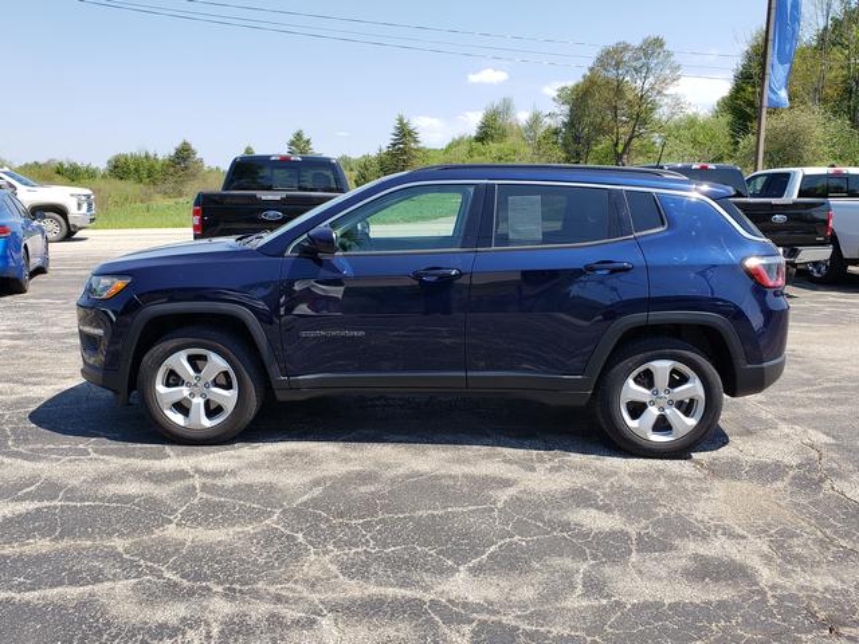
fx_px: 645
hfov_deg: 67.3
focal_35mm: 26
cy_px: 322
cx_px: 430
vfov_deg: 53.1
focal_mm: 4.3
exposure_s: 1/805
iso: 50
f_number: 2.4
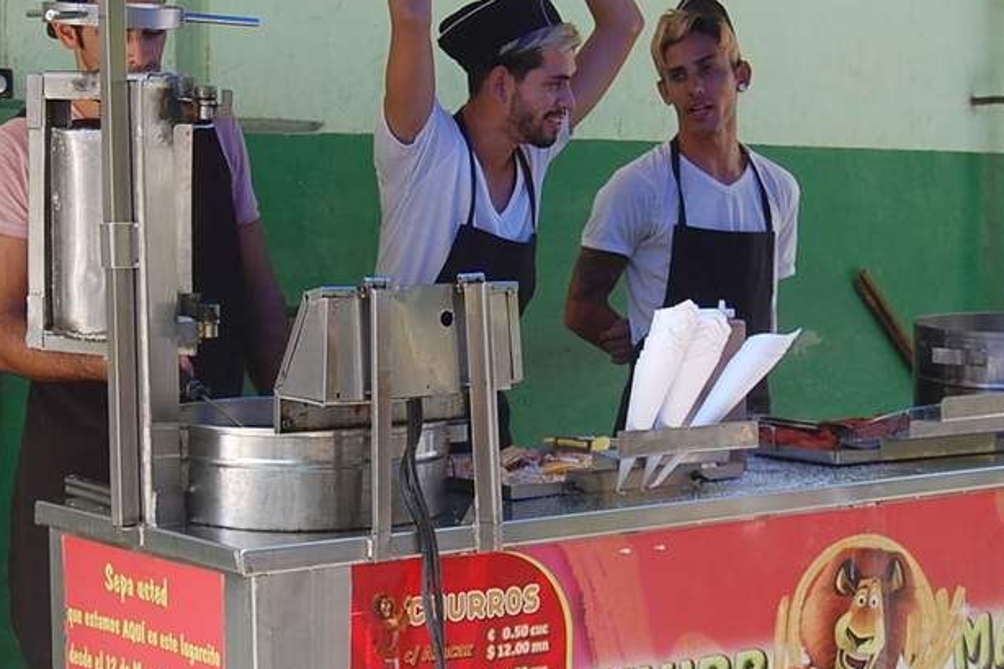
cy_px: 176
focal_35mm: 95
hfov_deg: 21.5
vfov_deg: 14.3
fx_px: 2649
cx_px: 453
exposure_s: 1/125
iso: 320
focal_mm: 38
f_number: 5.6
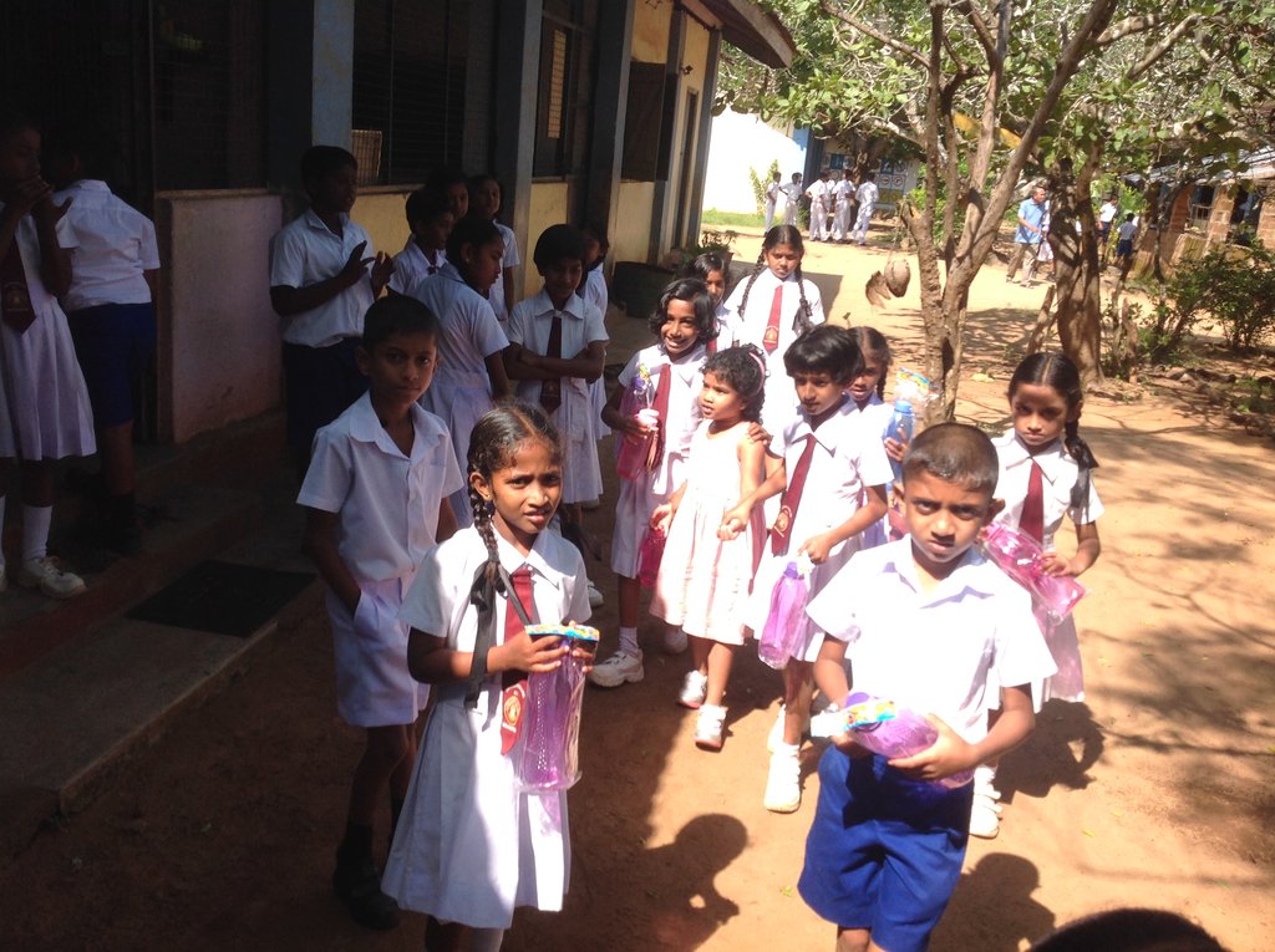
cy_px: 476
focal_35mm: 35
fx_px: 1287
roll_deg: -7.6
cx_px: 638
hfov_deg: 52.7
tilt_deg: -12.7
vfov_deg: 40.6
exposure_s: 1/756
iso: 50
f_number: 2.4
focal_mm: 4.28
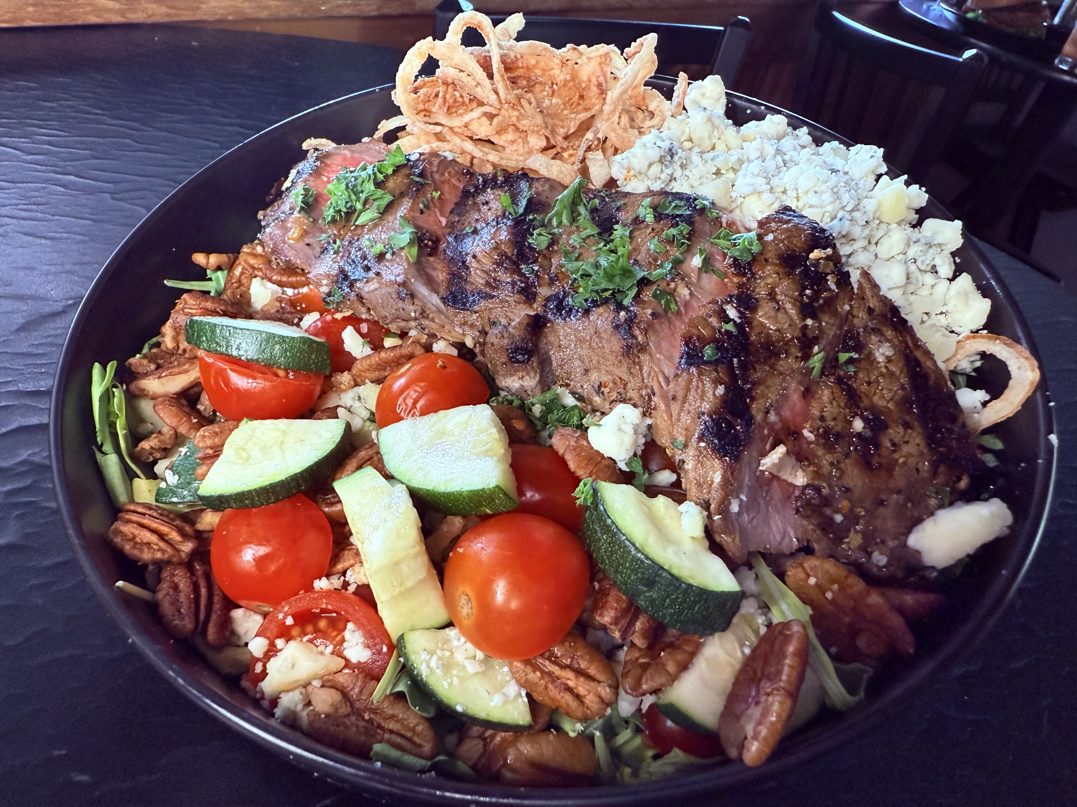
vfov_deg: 56.8
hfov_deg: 71.6
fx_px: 747
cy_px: 404
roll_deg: -14.8
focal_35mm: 24
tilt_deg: -36.3
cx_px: 538
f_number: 2.2
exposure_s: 1/60
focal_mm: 2.22
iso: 400
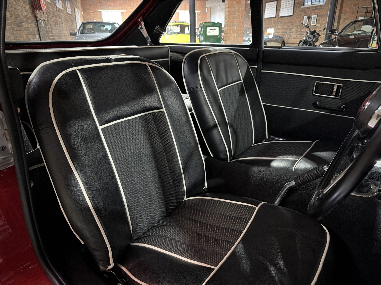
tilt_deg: -22.0
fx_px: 264
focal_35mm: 24
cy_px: 142
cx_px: 190
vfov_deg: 56.8
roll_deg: +0.2
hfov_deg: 71.6
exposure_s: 1/25
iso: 1000
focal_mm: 6.76
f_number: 1.78
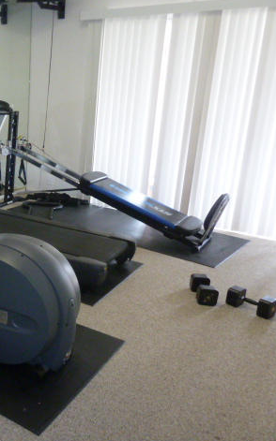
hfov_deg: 31.6
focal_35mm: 36
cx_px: -23
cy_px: 223
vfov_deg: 54.0
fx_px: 434
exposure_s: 1/30
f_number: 3.3
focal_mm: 4.1
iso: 400
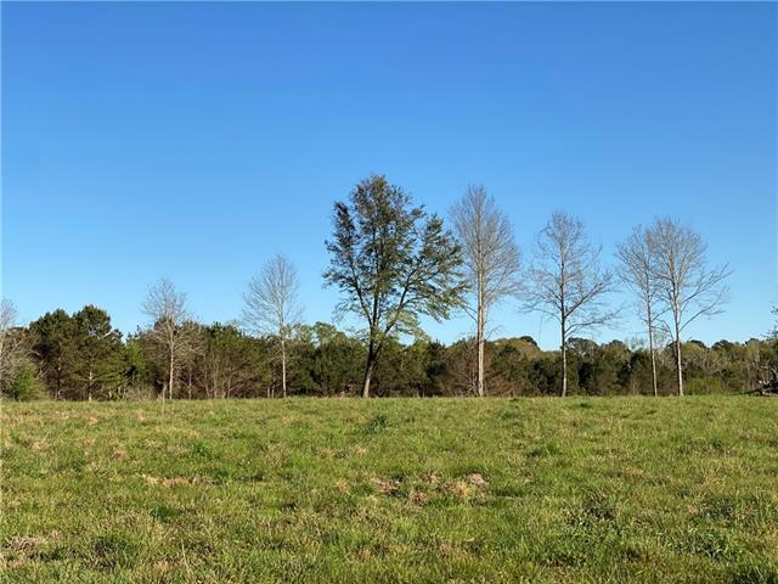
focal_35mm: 52
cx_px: 389
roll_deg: +0.7
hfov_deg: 36.8
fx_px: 1169
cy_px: 292
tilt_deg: +5.7
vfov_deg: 28.0
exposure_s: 1/1597
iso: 20
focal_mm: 6
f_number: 2
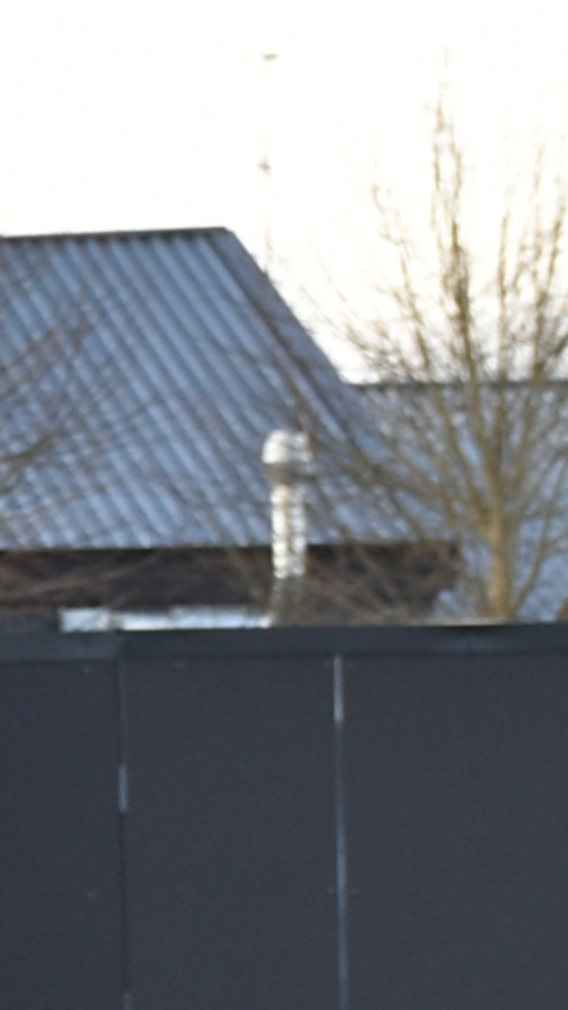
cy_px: 1096
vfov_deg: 5.9
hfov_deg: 3.2
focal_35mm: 365
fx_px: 9775
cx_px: -1380
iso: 250
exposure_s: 1/200
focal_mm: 34
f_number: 6.3
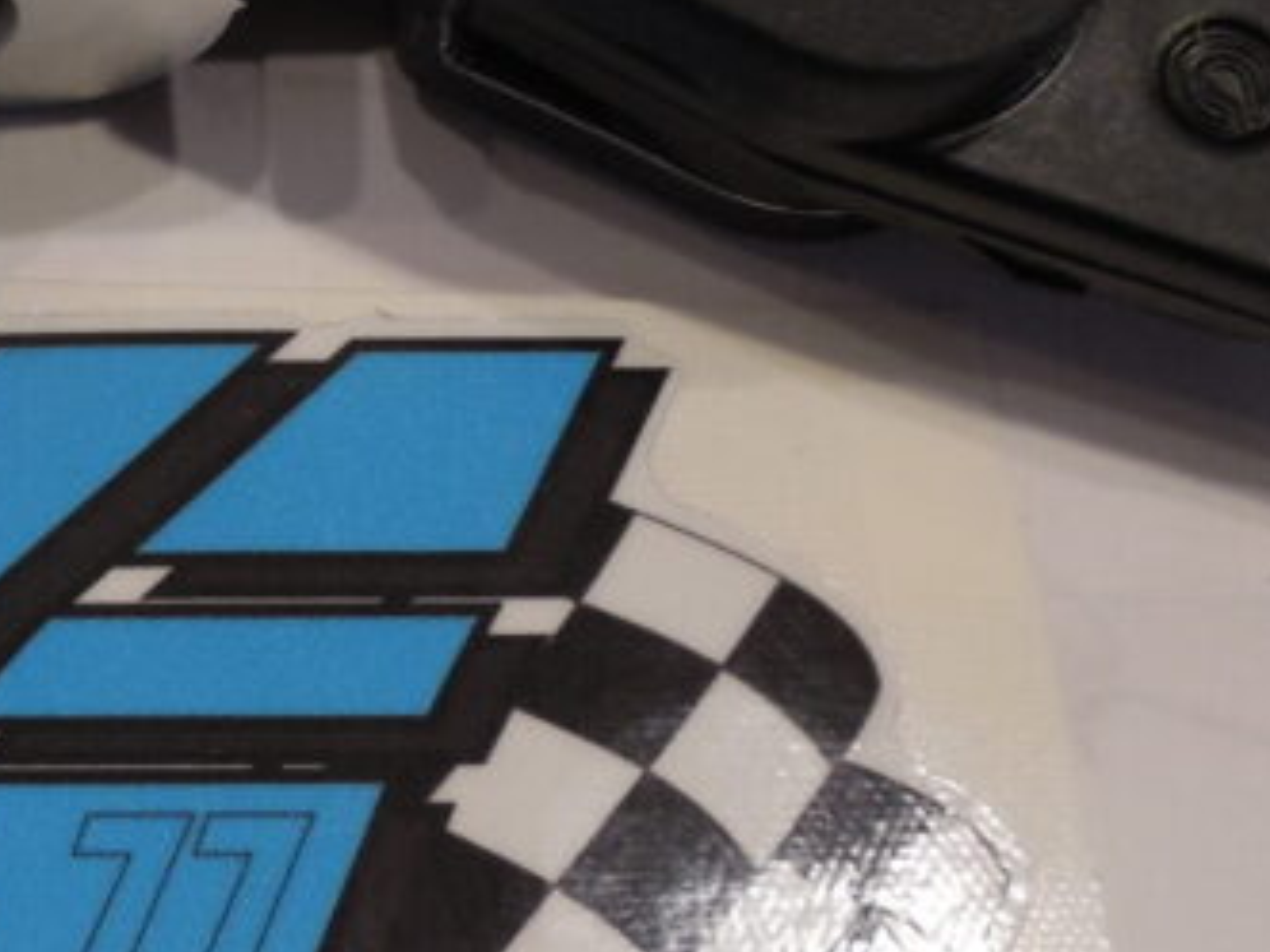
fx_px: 2825
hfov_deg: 24.2
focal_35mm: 77
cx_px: 8
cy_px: 348
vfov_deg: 19.1
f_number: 3.3
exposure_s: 1/40
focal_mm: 4.5
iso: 125
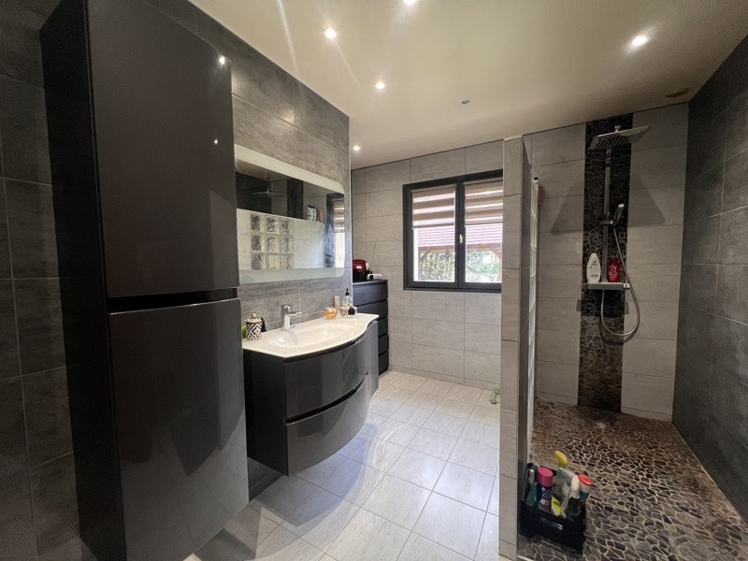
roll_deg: +0.8
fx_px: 281
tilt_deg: -3.0
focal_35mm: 13
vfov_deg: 89.9
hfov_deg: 106.2
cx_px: 374
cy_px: 280
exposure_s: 1/100
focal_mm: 1.57
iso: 250
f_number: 1.8
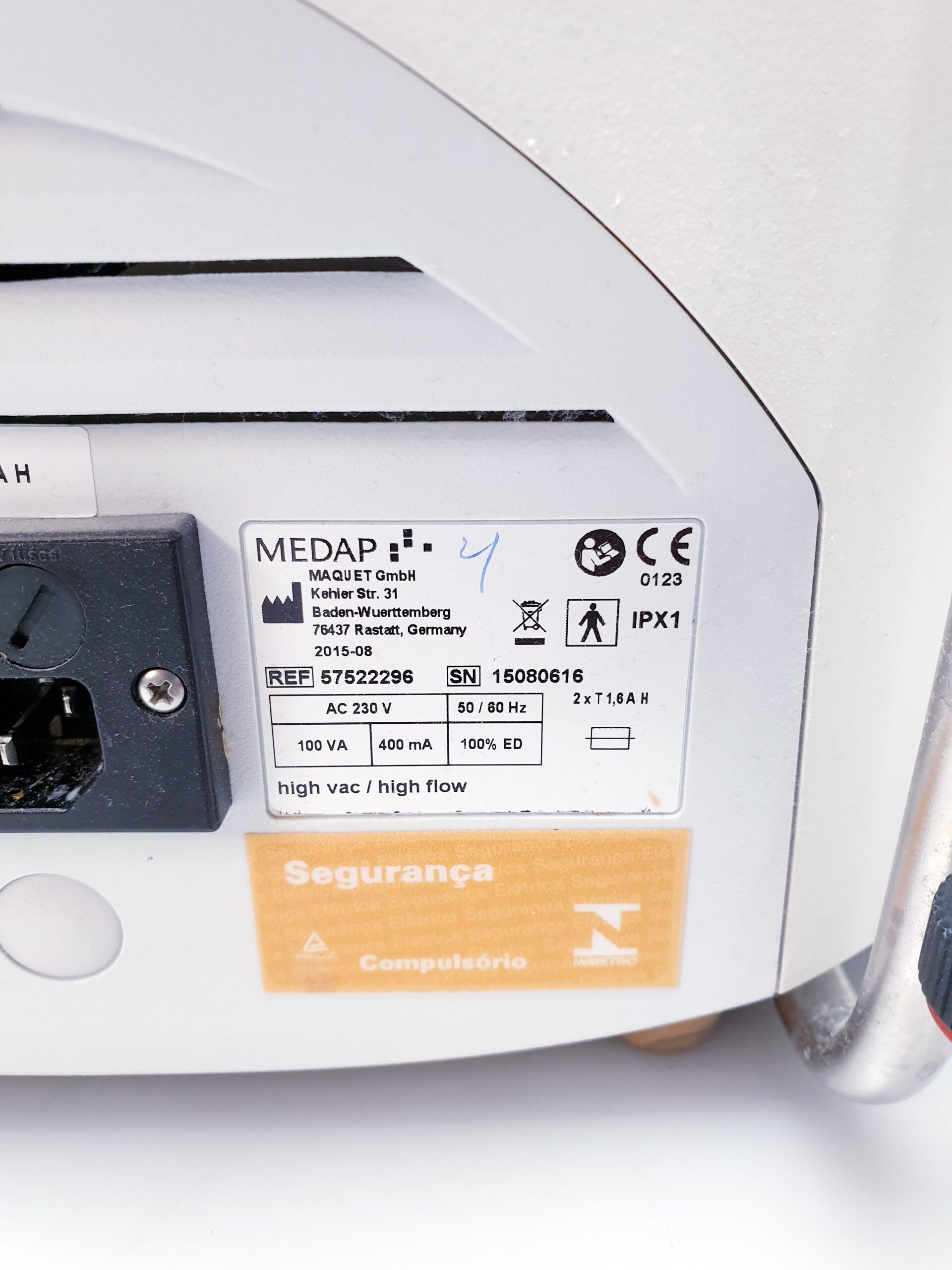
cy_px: 635
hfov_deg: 53.1
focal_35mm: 26
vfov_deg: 67.3
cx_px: 476
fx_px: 953
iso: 200
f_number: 2.4
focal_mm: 4.3
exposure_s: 1/50
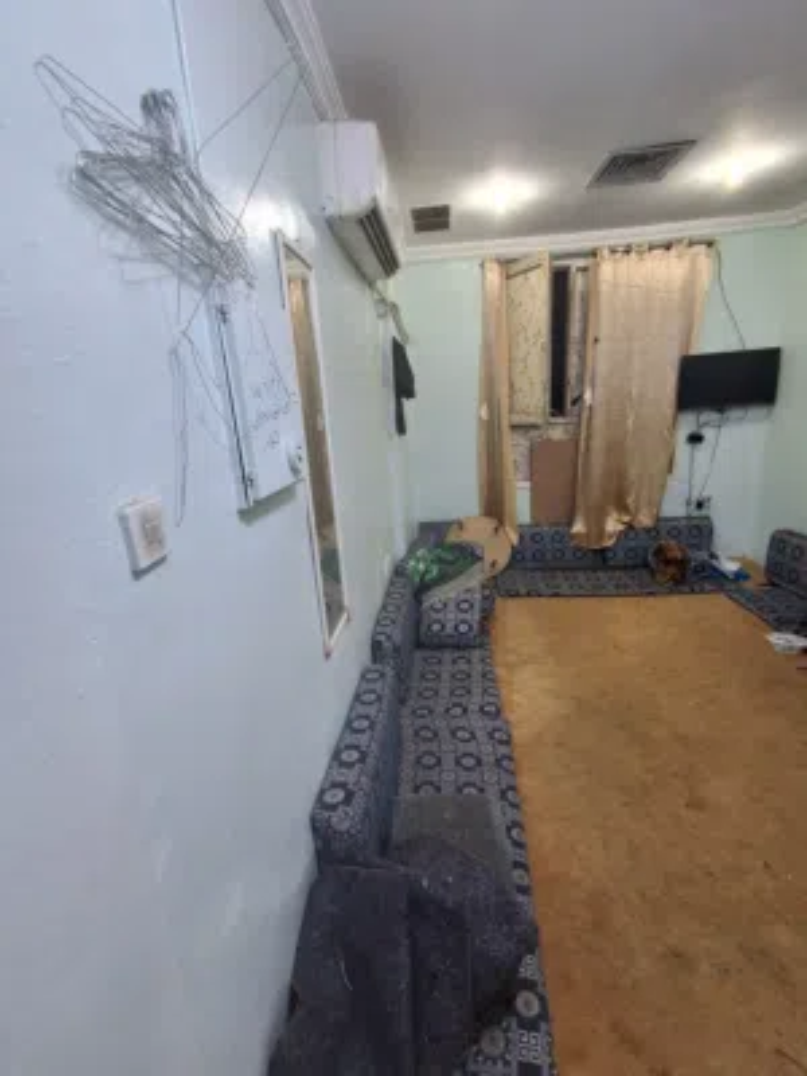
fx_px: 497
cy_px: 538
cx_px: 404
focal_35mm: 16
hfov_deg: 78.1
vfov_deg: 94.5
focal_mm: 1.64
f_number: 2.2
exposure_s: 1/50
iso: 320
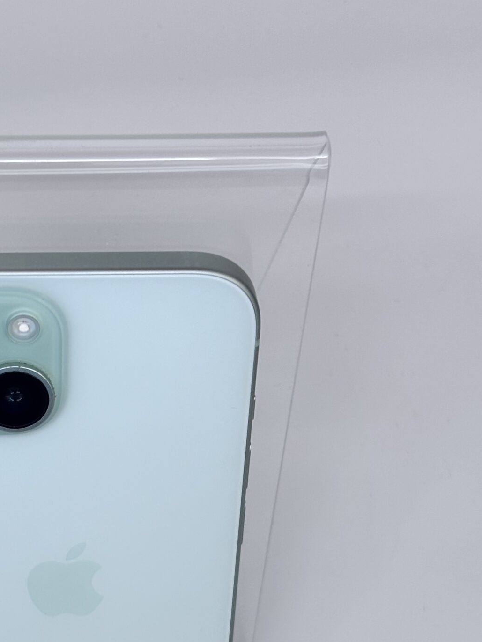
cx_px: 44
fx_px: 1801
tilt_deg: -68.2
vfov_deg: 20.0
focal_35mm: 97
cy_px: 505
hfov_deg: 15.1
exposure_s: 1/100
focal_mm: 5.96
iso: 50
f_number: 1.6
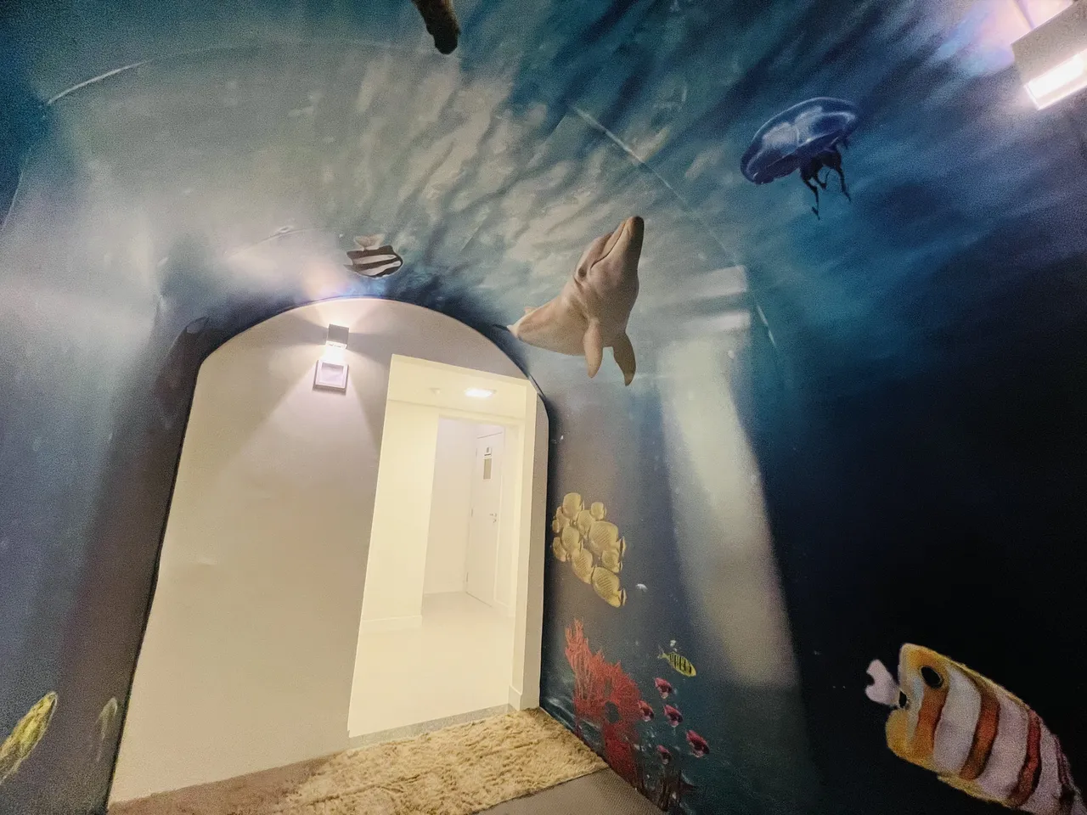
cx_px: 544
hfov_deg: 106.2
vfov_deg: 89.9
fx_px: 408
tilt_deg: +13.7
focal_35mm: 13
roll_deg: -3.2
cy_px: 408
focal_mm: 1.57
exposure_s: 1/60
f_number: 1.8
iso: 320
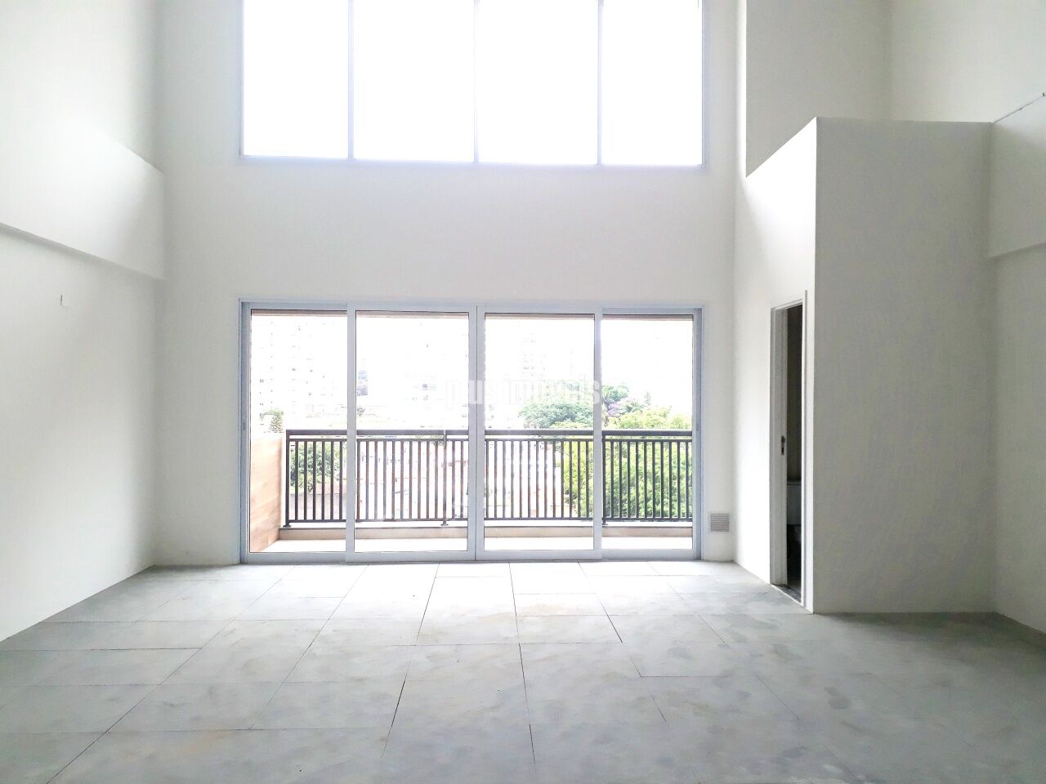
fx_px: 816
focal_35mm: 27
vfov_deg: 51.4
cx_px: 523
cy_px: 392
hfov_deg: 65.3
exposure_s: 1/366
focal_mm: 3.6
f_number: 1.9
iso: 40
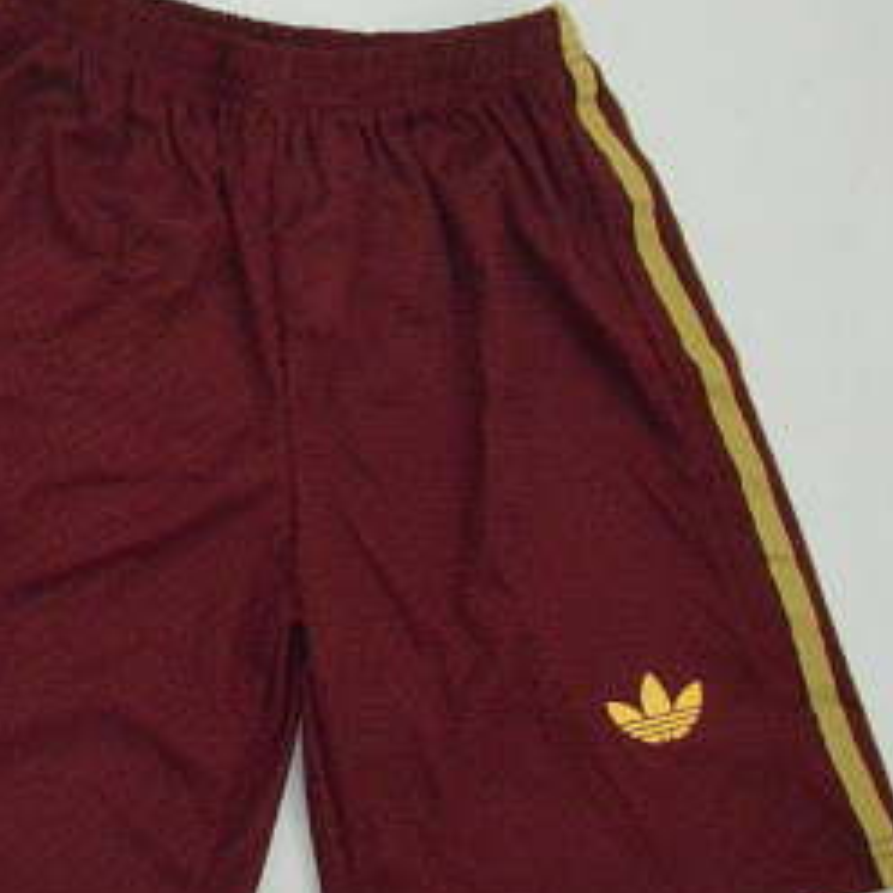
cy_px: 374
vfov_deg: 20.1
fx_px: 2521
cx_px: -360
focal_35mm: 86
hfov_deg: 18.3
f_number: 25
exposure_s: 1/200
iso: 6400
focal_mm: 21
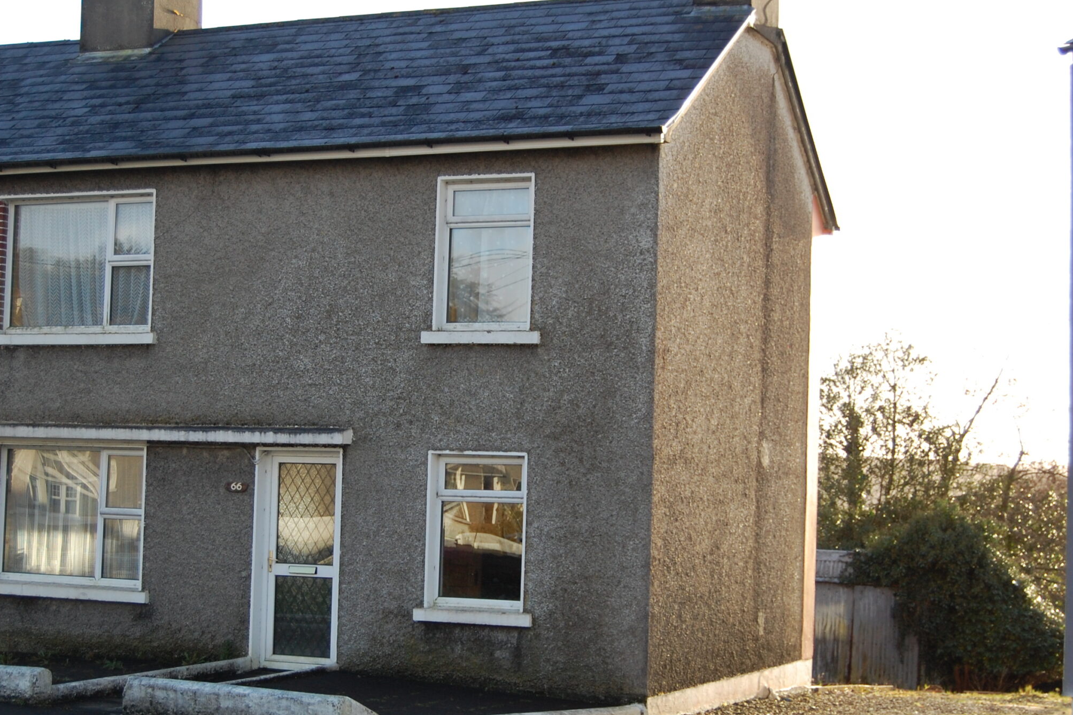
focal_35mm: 65
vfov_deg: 20.9
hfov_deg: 30.9
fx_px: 1937
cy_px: 380
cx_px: 449
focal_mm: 34
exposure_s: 1/500
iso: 400
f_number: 4.5
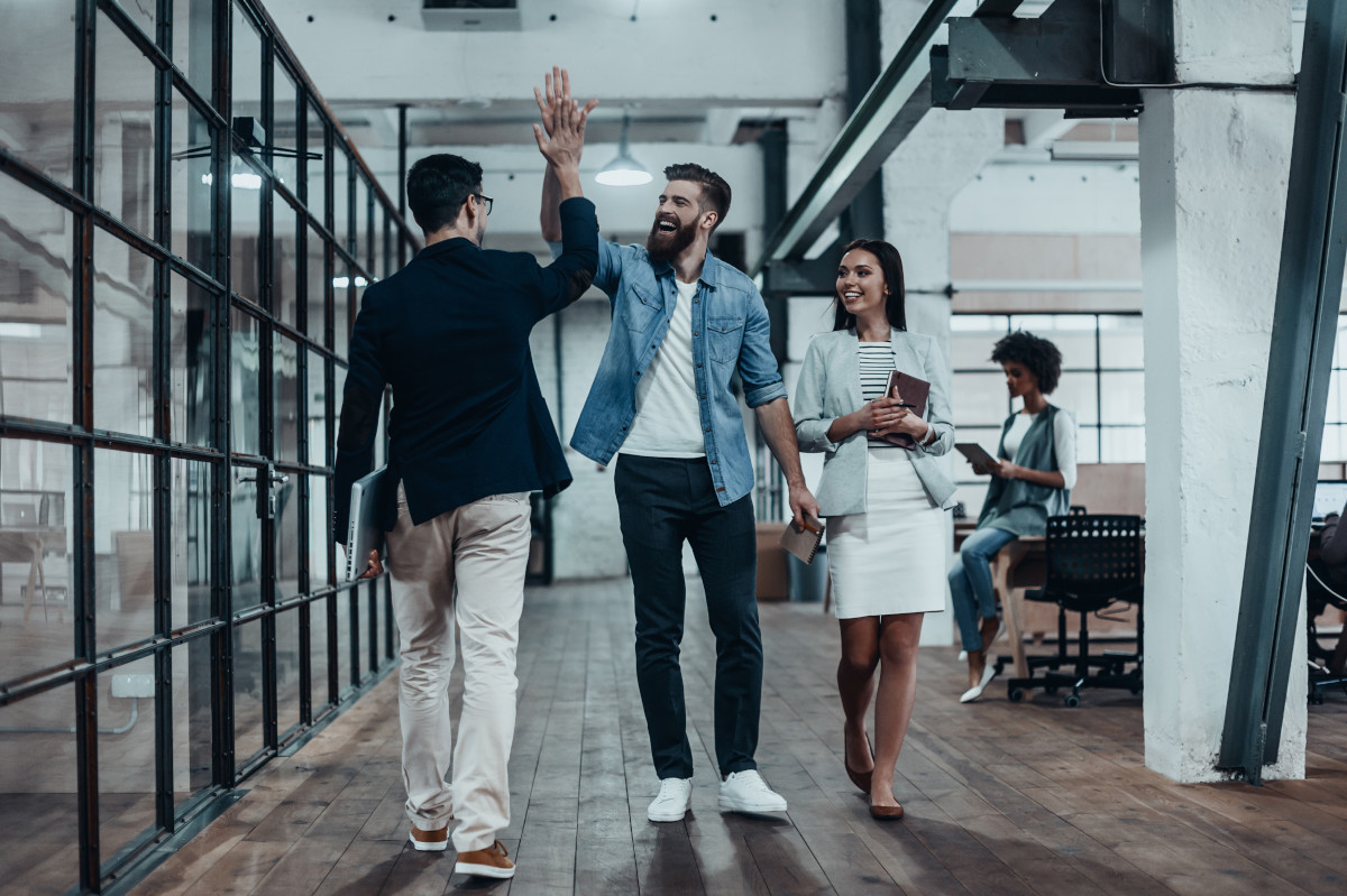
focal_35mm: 50
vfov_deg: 27.0
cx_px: 674
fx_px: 1870
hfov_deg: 39.6
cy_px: 448
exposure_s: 1/100
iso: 500
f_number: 2
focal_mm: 50
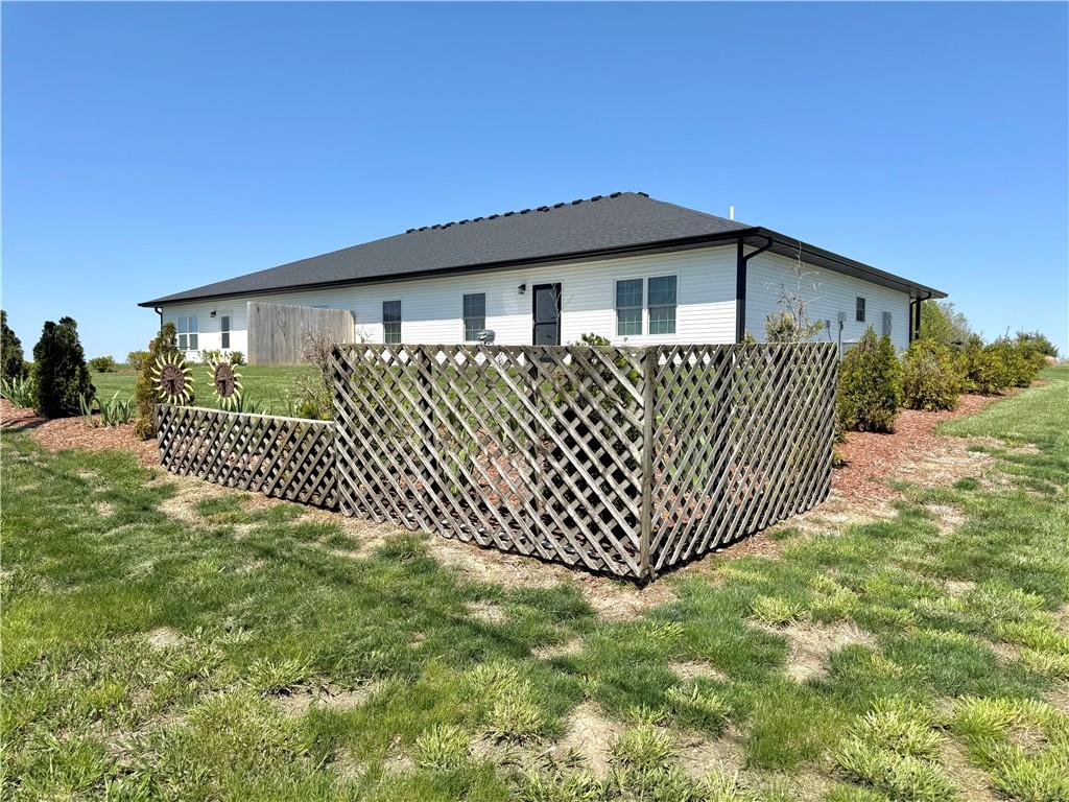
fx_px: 741
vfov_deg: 56.8
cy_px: 401
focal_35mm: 24
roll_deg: -0.4
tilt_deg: -1.7
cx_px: 534
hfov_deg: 71.6
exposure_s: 1/4673
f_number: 1.78
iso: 80
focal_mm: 6.76
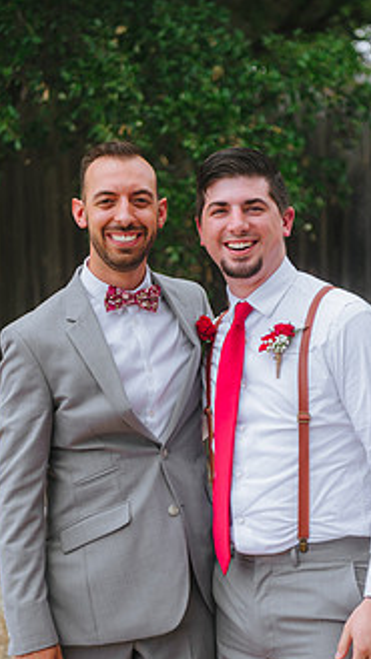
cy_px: 413
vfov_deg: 24.7
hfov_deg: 14.1
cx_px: 213
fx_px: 1504
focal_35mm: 86
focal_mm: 60
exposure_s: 1/320
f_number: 2.8
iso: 80
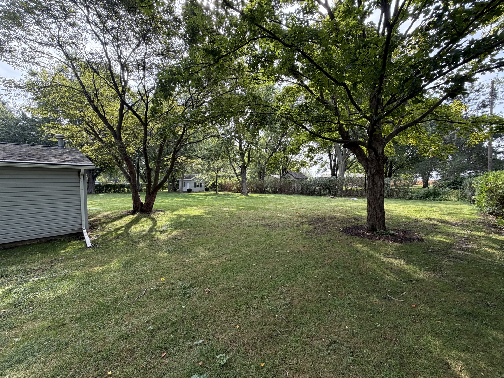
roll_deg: +0.0
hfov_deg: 102.1
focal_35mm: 14
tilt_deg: -3.1
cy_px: 189
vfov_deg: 85.7
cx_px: 252
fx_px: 204
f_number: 2.2
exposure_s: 1/228
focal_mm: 2.22
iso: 64
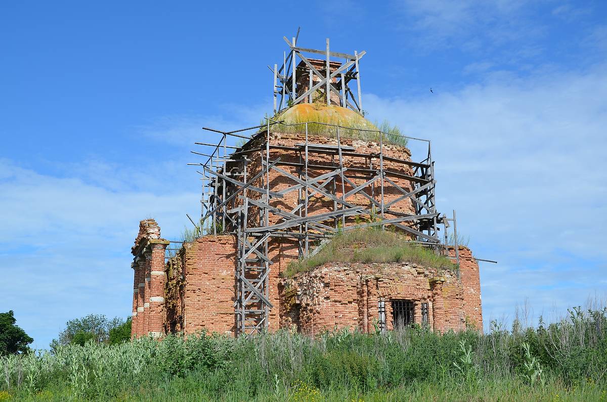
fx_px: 808
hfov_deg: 41.2
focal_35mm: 48
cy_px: 201
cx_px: 304
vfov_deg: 28.0
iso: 100
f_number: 9
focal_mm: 32
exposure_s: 1/320
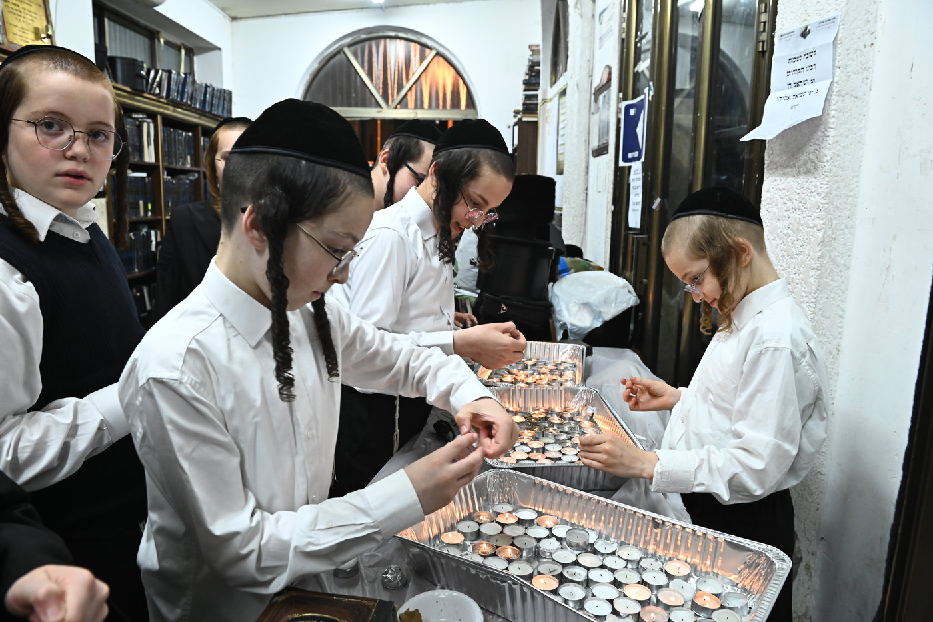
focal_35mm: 24
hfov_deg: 73.8
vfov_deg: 53.1
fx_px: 622
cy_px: 311
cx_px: 466
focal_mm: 24
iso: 3200
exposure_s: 1/160
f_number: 5.6
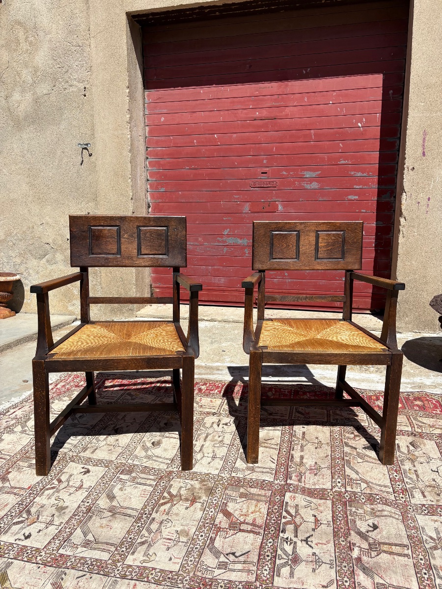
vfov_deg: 67.3
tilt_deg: -7.8
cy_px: 294
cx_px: 221
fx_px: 443
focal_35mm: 26
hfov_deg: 53.1
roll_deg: +0.4
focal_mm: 5.96
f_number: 1.6
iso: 50
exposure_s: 1/4950
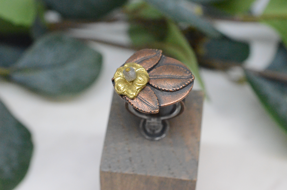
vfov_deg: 21.5
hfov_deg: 31.9
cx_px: 151
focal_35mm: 63
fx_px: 501
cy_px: 93
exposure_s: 1/800
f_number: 8
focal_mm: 40
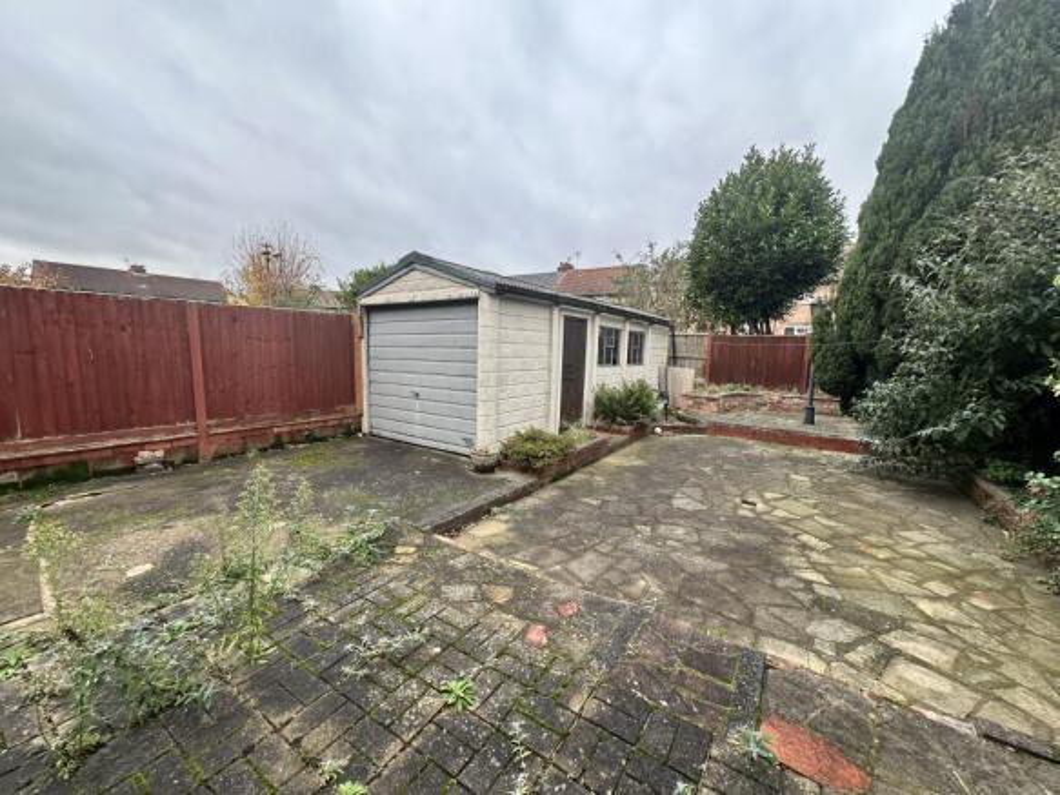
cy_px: 398
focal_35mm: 14
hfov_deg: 102.1
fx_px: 429
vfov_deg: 85.7
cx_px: 530
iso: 40
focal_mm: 2.22
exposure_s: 1/217
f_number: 2.2
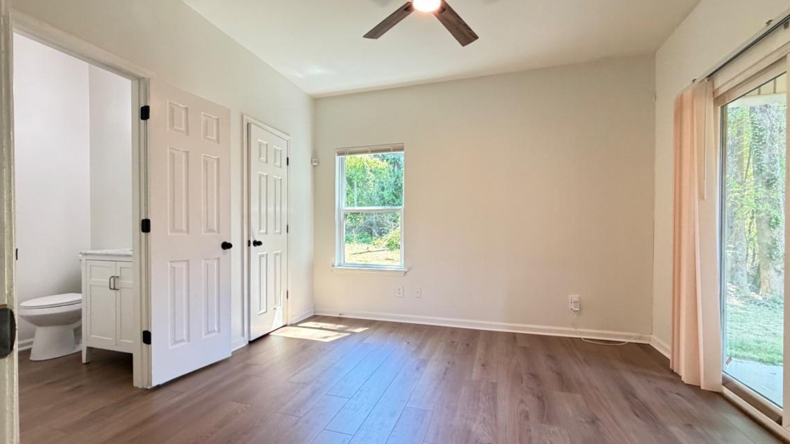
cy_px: 238
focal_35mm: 16
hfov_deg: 99.4
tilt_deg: -1.5
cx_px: 394
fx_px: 335
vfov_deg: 67.0
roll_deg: -0.3
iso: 320
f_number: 2.2
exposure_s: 1/60
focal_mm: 2.22
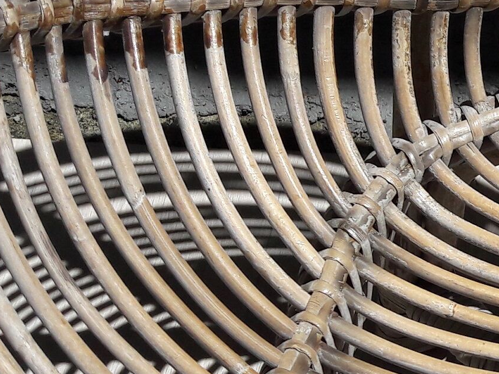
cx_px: 680
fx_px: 1586
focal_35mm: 110
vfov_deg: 13.5
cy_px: 236
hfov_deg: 16.7
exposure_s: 1/2660
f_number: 1.9
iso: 40
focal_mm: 3.7
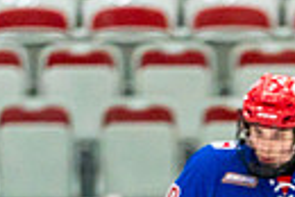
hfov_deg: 2.3
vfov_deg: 1.5
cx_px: 263
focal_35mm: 915
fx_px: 7506
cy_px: 436
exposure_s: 1/1250
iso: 3200
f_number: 2.8
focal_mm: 200
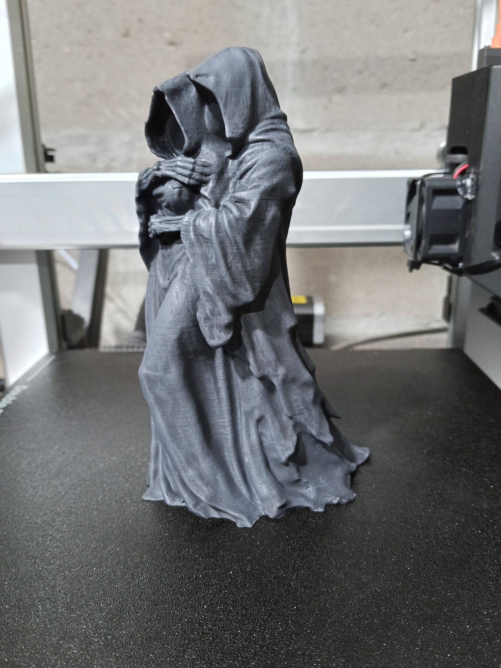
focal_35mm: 27
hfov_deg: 51.4
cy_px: 334
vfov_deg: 65.3
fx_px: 521
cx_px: 250
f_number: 1.8
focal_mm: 3.98
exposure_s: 1/33.3
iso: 1600
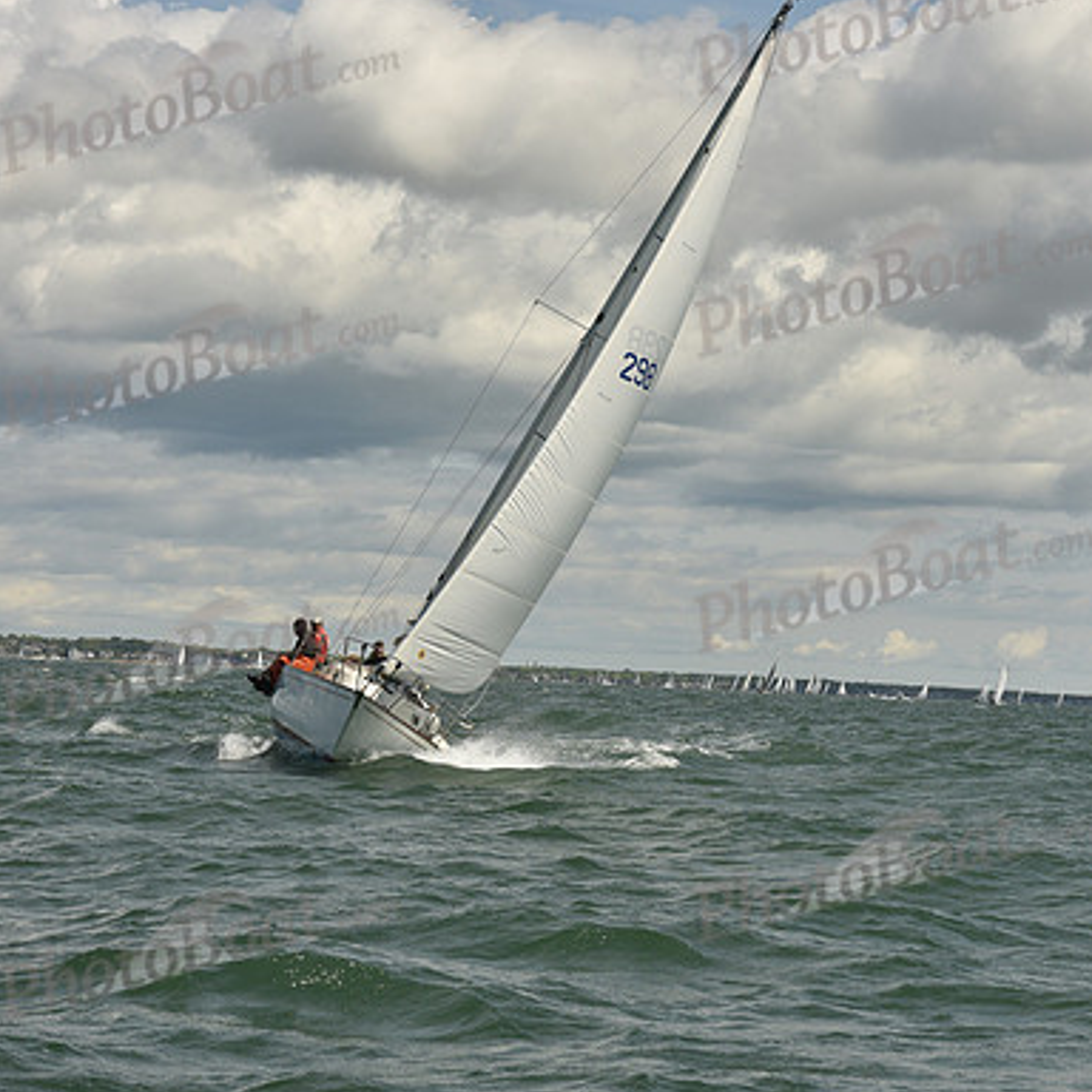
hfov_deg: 16.0
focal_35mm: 109
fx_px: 3890
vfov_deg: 16.0
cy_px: 472
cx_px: 547
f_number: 13
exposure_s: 1/800
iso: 320
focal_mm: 85
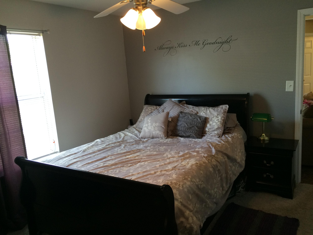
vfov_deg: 48.2
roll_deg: +3.4
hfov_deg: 61.7
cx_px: 156
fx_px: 262
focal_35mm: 29
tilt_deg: -9.3
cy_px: 118
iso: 80
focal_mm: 4.15
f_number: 2.2
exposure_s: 1/30
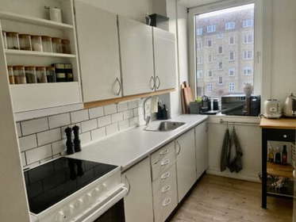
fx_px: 222
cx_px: 148
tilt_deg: -8.4
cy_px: 111
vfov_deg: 53.1
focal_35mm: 26
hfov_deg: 67.3
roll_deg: +4.3
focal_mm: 4.25
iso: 400
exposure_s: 1/60
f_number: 1.8
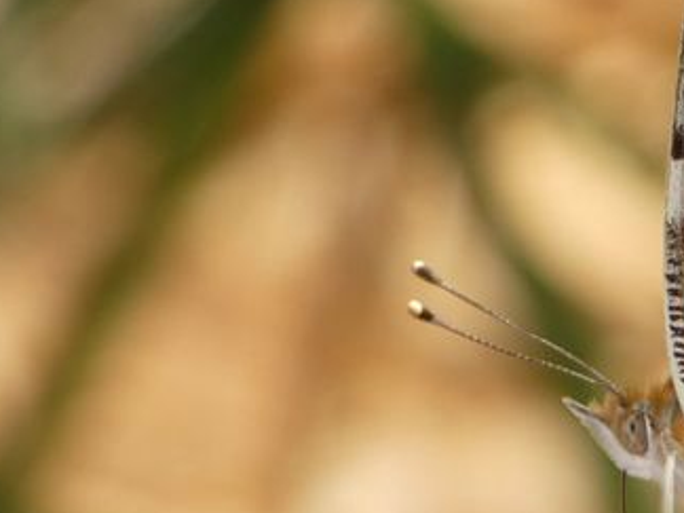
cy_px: 258
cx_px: 886
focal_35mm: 1356
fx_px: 26794
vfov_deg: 1.1
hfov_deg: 1.5
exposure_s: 1/125
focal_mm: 92.3
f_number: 5.6
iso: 80
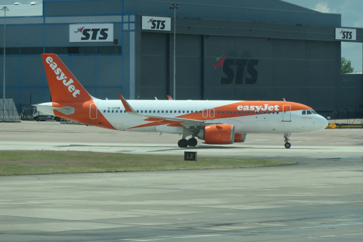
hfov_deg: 10.5
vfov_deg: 7.0
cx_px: 182
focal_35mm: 195
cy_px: 121
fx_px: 1966
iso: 200
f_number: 6.1
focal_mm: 71.5
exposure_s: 1/800
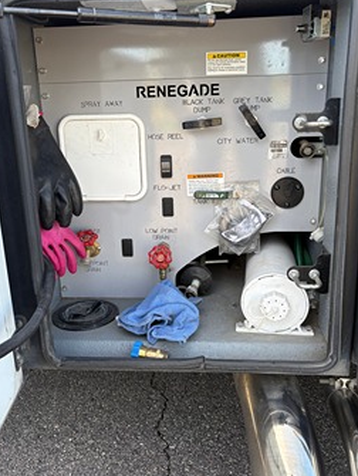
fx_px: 427
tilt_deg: -12.3
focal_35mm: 31
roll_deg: +1.6
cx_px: 176
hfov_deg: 45.5
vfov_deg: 58.2
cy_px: 220
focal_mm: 5.96
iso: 40
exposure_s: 1/183
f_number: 1.6
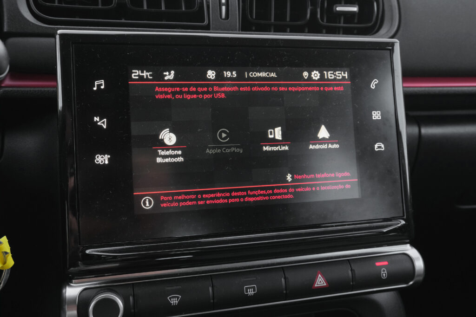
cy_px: 158
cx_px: 238
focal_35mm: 35
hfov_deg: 54.4
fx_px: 463
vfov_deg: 37.9
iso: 2000
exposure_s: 1/60
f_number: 8
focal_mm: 23.5
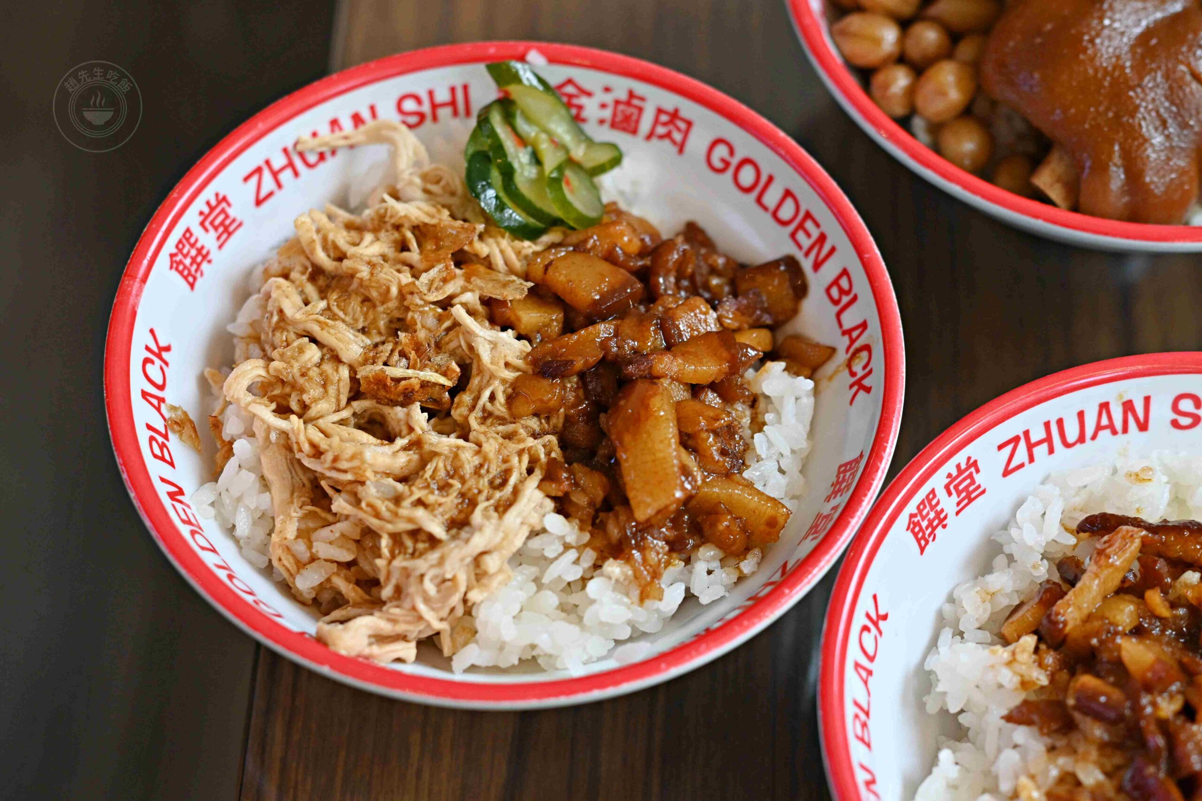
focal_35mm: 75
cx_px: 601
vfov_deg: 18.2
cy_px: 400
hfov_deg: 27.0
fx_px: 2504
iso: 200
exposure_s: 1/200
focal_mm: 50
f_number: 3.2
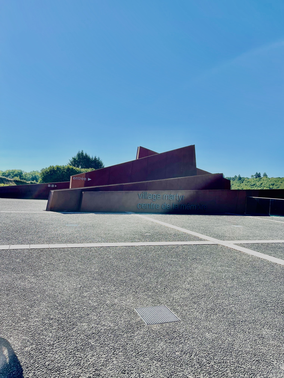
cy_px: 189
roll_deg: -1.5
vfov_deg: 67.3
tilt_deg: +1.9
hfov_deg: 53.1
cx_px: 142
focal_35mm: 26
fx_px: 284
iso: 32
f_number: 1.6
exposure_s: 1/4202
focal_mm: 5.1
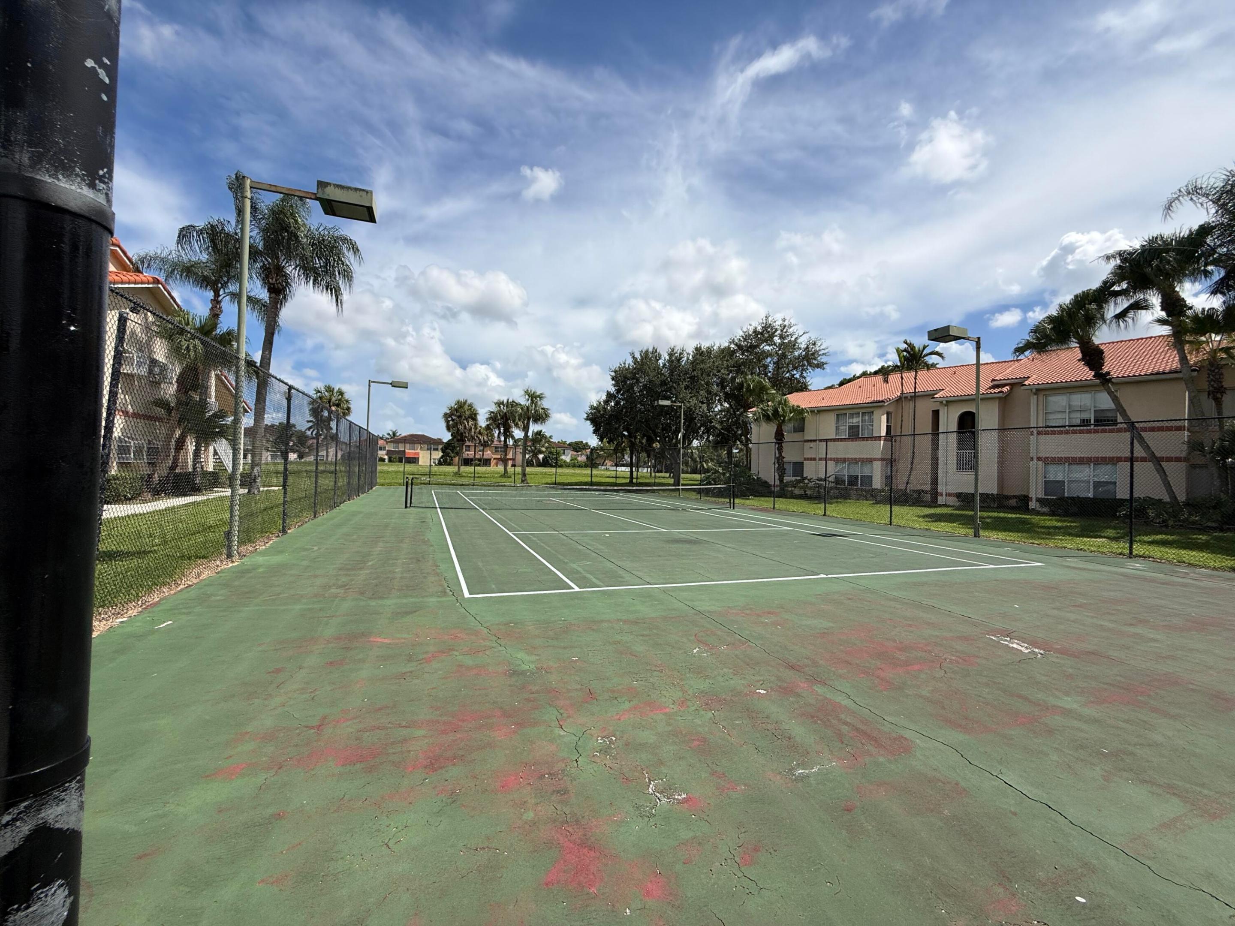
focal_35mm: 14
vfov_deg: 85.7
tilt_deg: +1.0
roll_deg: -0.7
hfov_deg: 102.1
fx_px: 499
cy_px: 463
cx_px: 618
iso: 50
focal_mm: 2.22
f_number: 2.2
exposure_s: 1/3891
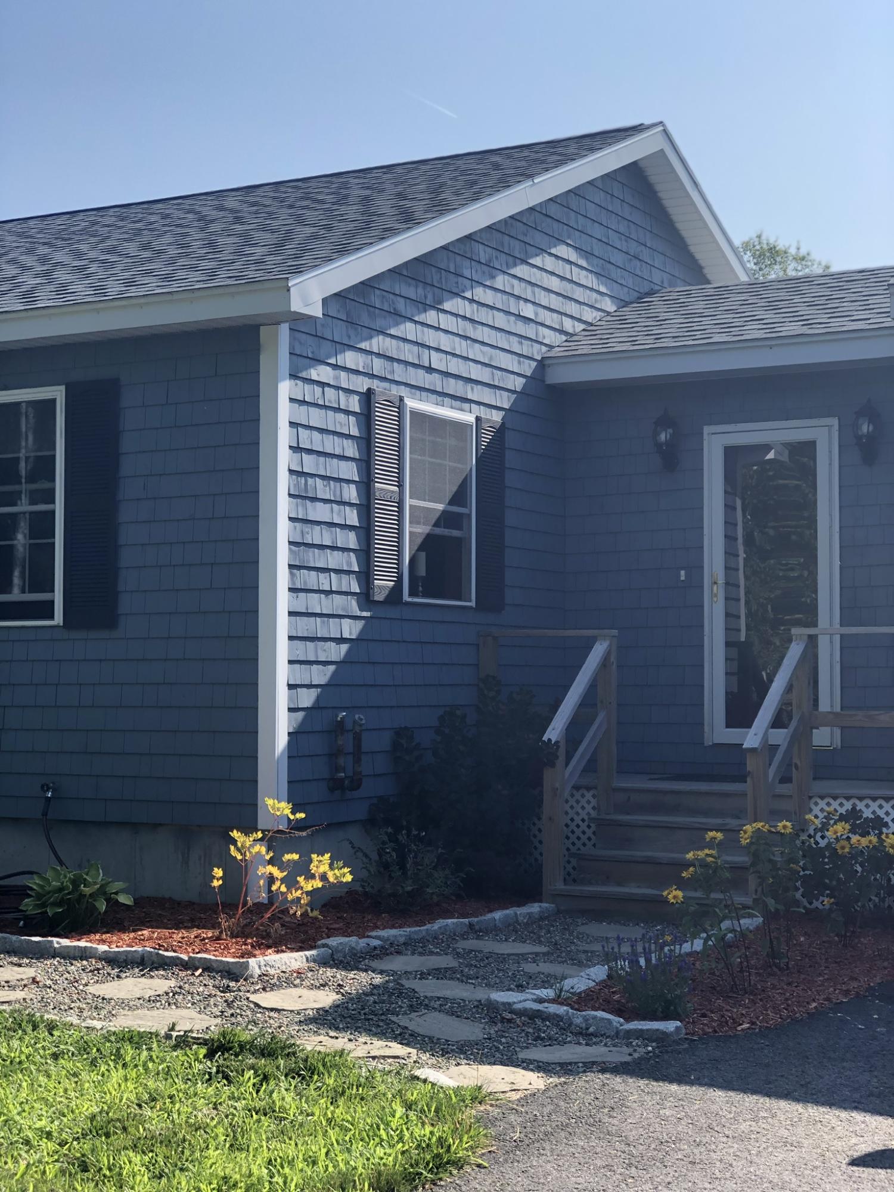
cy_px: 596
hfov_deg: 25.7
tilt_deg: +2.2
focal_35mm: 57
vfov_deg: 33.8
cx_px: 447
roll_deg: -0.8
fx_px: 1963
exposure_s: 1/381
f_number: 2.8
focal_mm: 6.6
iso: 20
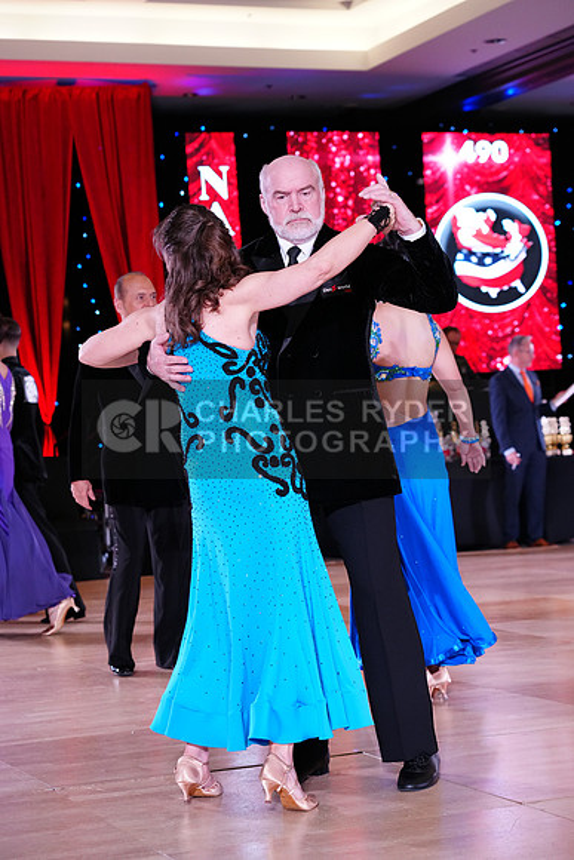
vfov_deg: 27.3
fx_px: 1769
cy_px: 430
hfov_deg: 18.4
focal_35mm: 74
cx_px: 287
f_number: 4.5
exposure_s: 1/250
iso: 2500
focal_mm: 74
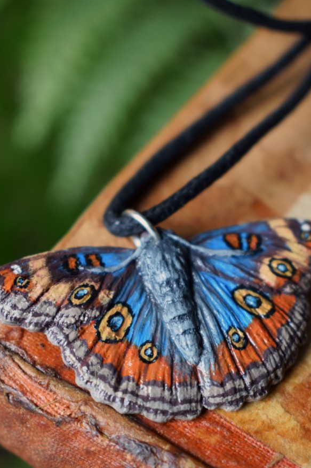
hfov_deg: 17.3
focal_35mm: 79
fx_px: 1024
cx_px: 166
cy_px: 270
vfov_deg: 25.6
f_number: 5.6
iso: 400
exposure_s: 1/125
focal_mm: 40
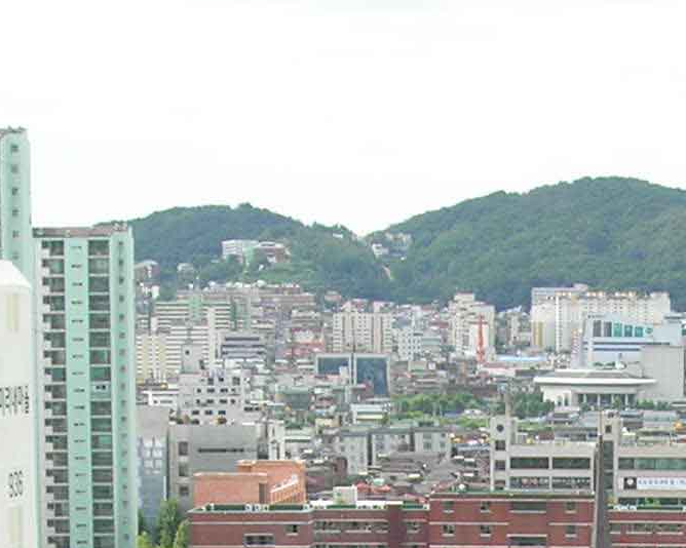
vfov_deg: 10.2
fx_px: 2923
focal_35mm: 144
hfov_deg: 13.1
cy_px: 915
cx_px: 801
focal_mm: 7.8
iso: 64
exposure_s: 1/233
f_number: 4.8
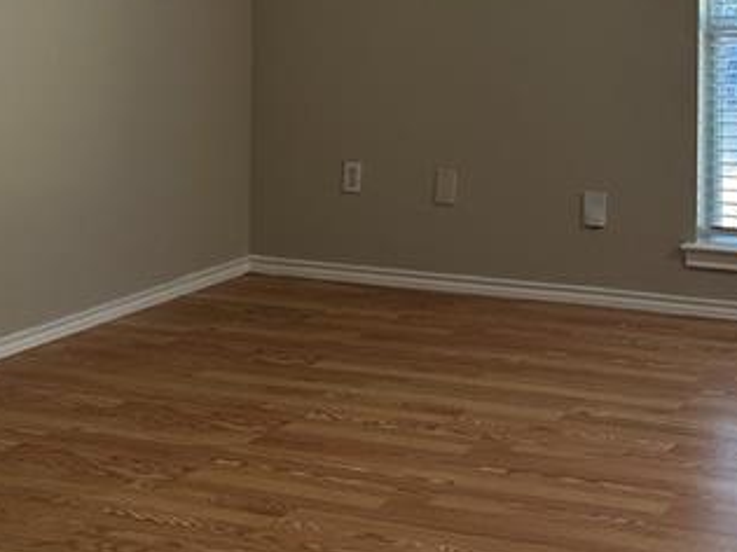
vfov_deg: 18.0
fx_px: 1660
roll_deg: +0.1
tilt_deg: +0.3
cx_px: 735
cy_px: -103
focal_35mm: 78
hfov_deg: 24.0
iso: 125
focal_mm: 6.86
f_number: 1.78
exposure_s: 1/120
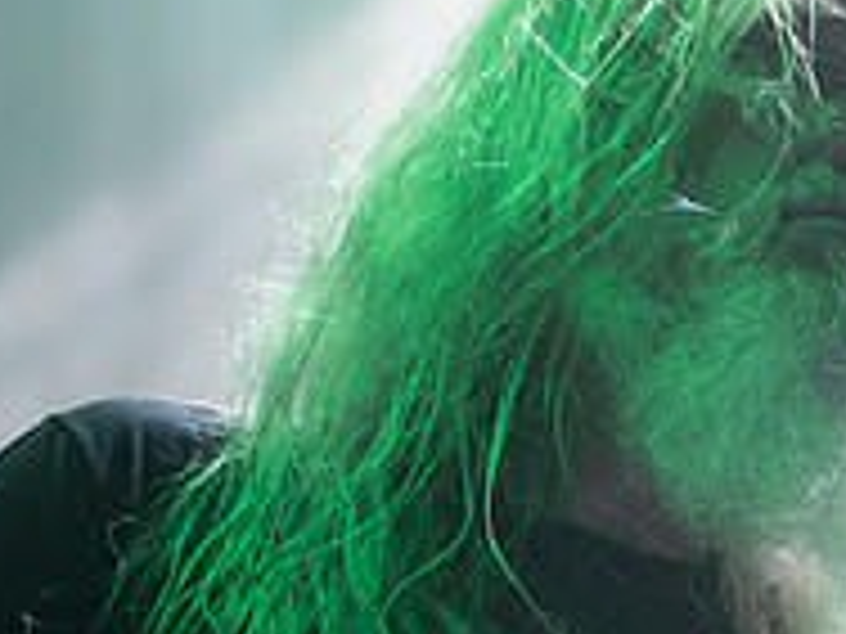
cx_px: 842
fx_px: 5792
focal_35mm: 237
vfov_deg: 6.3
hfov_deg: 8.3
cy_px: 510
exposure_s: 1/320
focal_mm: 80
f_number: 3.2
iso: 3200
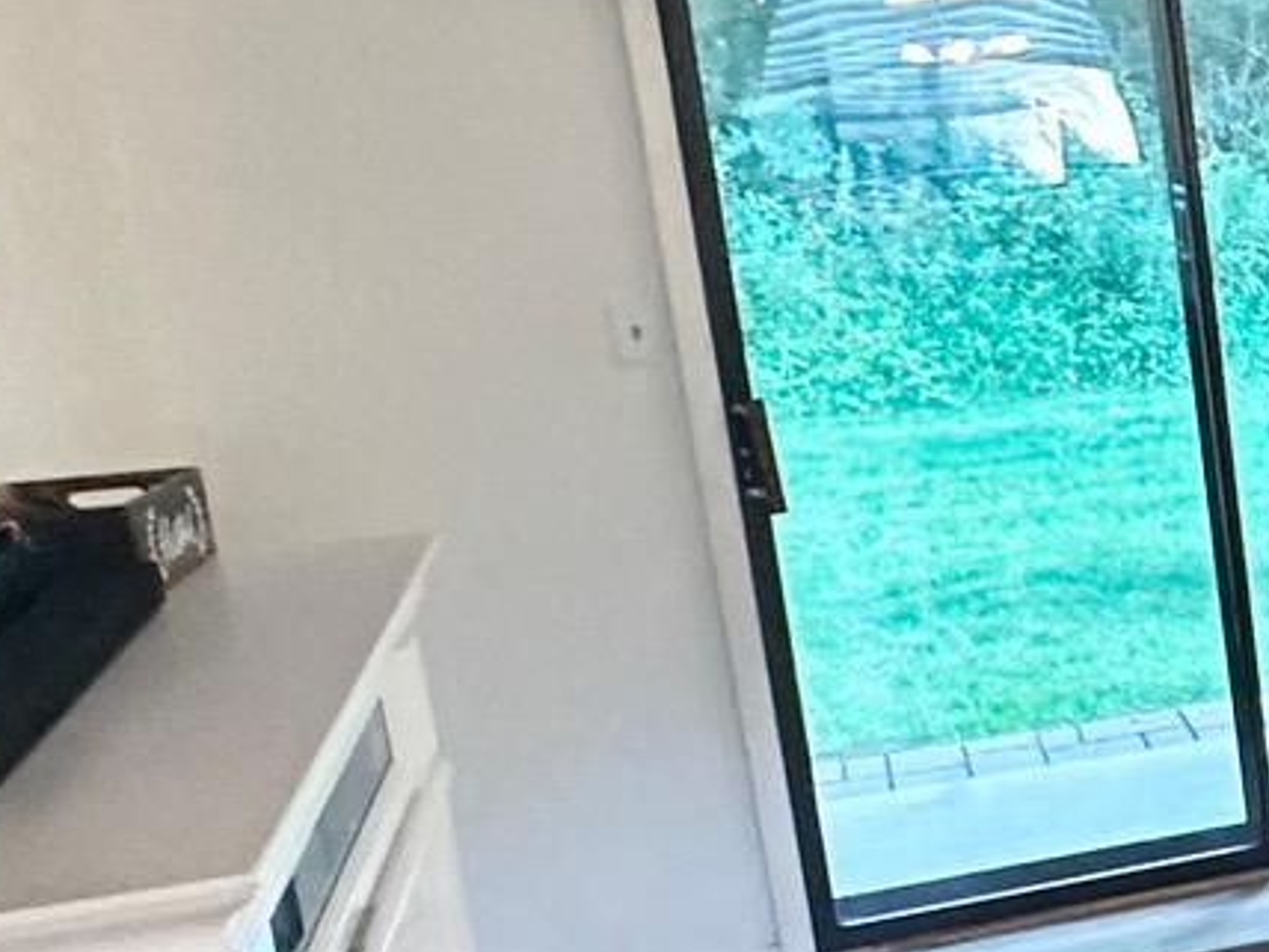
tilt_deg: -12.6
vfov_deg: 21.9
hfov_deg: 21.9
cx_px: 2093
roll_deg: +2.4
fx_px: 2456
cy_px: 543
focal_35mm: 67
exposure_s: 1/60
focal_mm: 2.22
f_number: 2.2
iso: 500
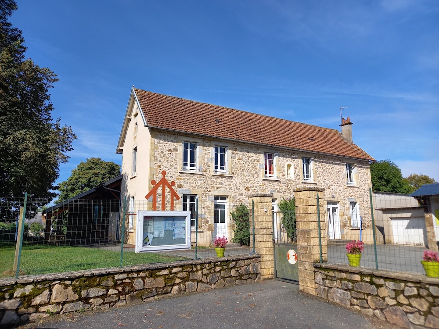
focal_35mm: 25
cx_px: 220
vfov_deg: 54.9
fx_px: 317
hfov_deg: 69.4
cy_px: 164
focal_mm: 4.65
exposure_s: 1/996
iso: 50
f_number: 1.8
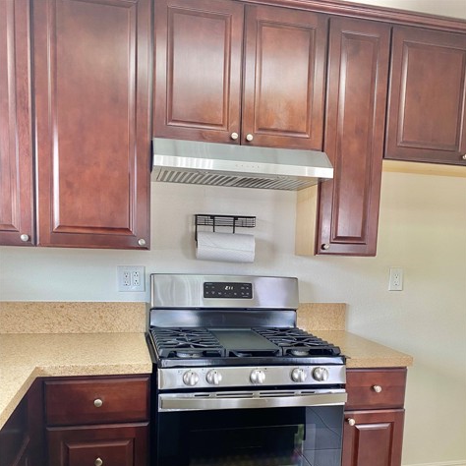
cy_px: 314
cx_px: 235
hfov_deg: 52.5
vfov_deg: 51.5
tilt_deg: -6.3
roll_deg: -0.9
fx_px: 472
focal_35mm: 31
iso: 100
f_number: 1.8
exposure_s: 1/60
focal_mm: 4.25
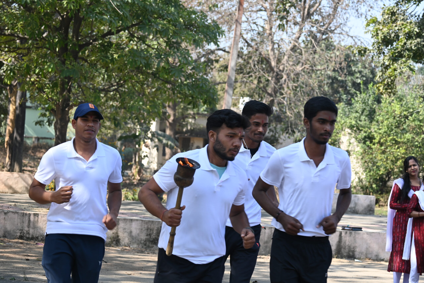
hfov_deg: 18.7
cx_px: 212
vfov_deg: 12.5
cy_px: 142
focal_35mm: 110
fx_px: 1290
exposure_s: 1/250
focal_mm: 73
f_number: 5.6
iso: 140
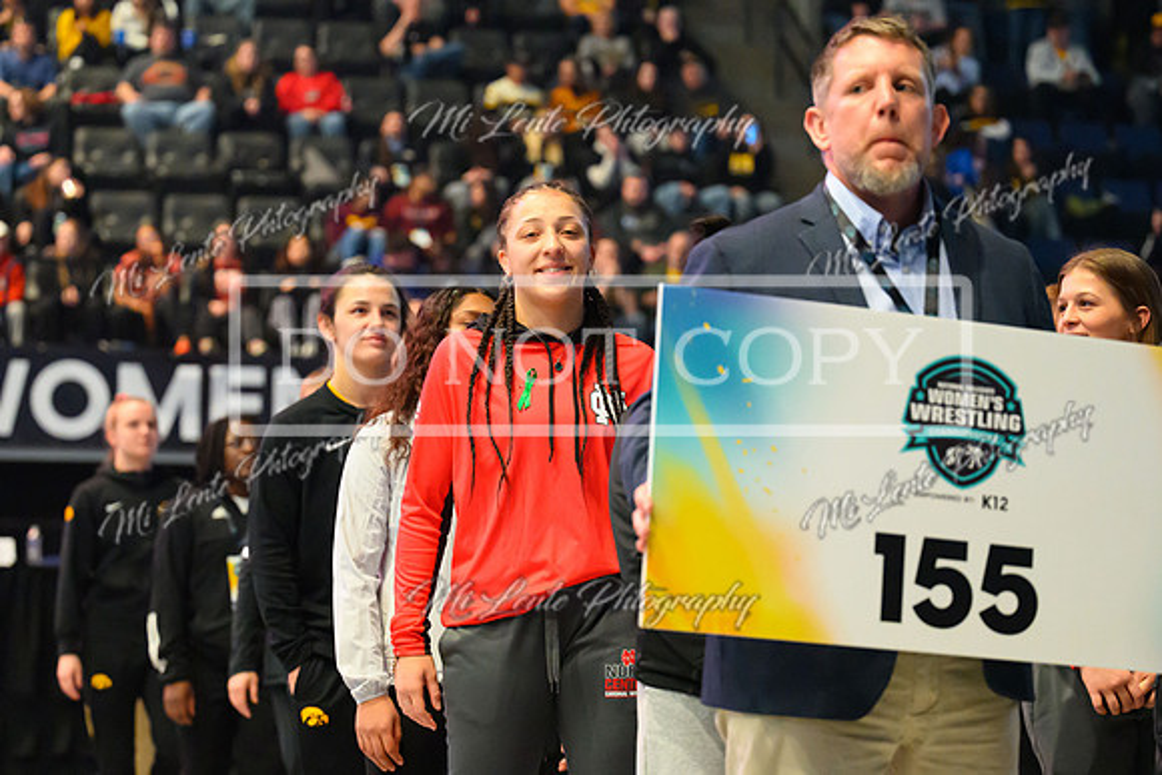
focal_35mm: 112
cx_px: 471
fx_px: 3600
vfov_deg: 12.3
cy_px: 428
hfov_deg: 18.3
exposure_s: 1/320
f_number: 2.8
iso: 10000
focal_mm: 79
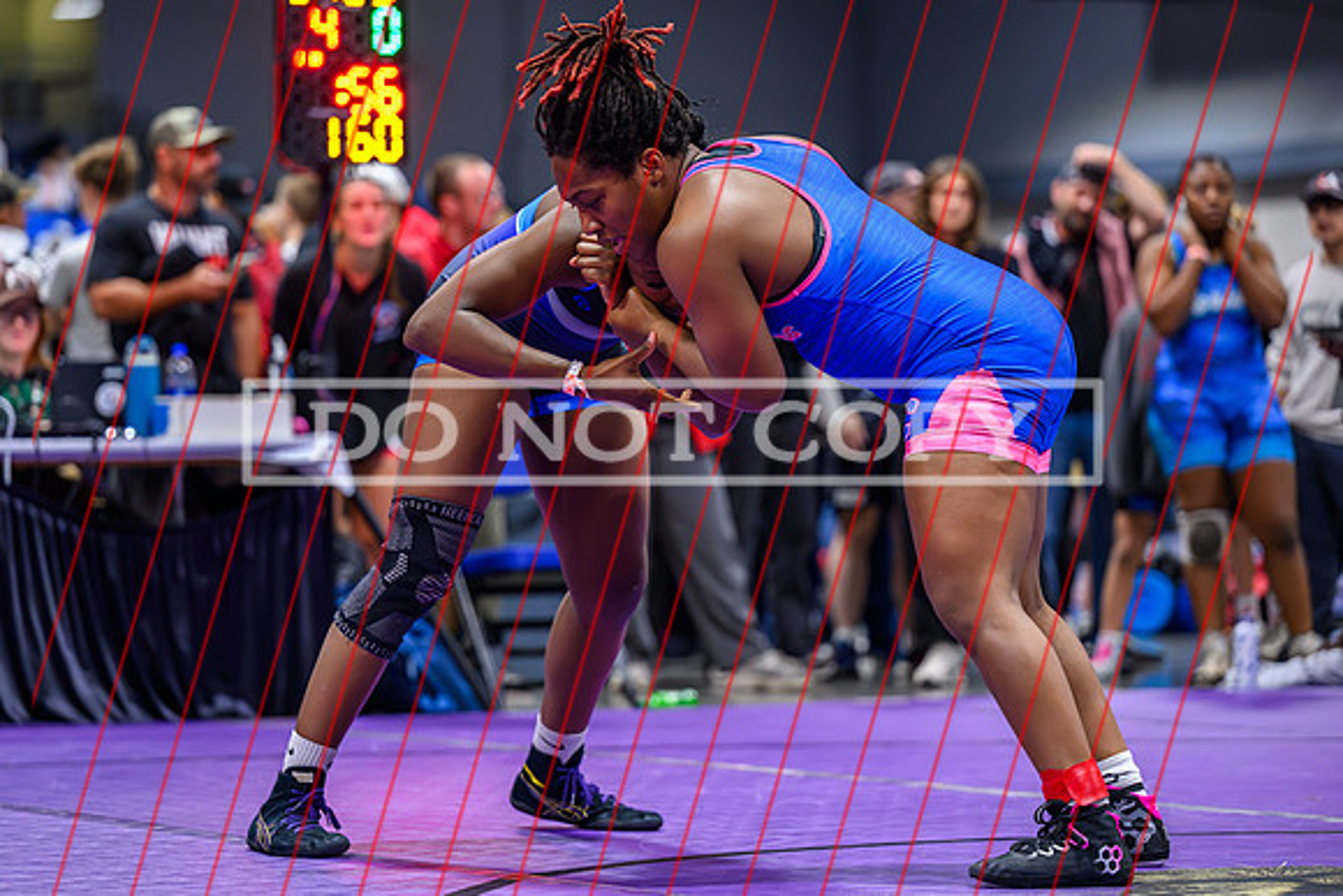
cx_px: 637
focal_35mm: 129
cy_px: 436
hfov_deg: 15.9
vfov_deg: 10.7
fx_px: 4795
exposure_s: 1/800
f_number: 2.8
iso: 5000
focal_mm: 120
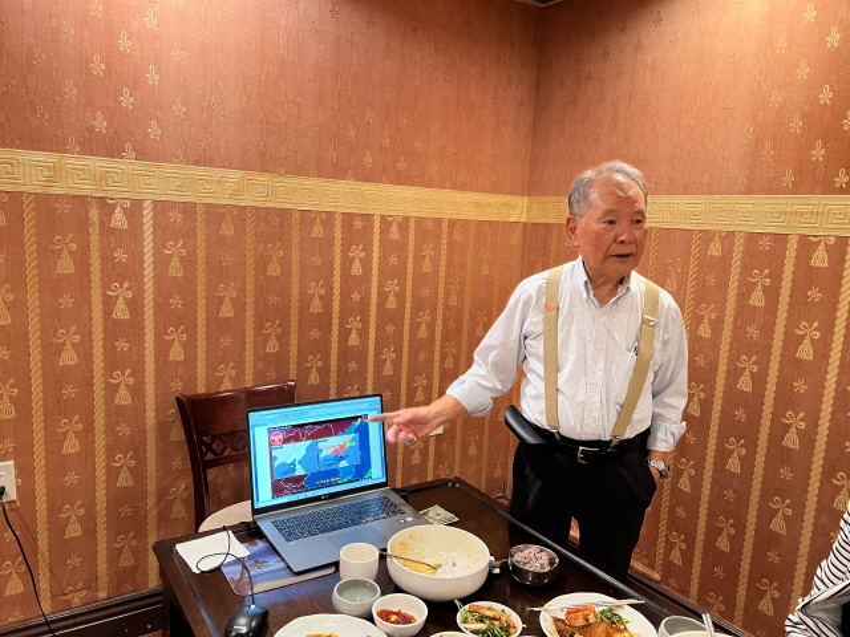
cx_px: 425
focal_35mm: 26
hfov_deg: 67.3
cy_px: 318
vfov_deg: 53.1
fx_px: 638
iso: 200
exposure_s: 1/60
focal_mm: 5.7
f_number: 1.5
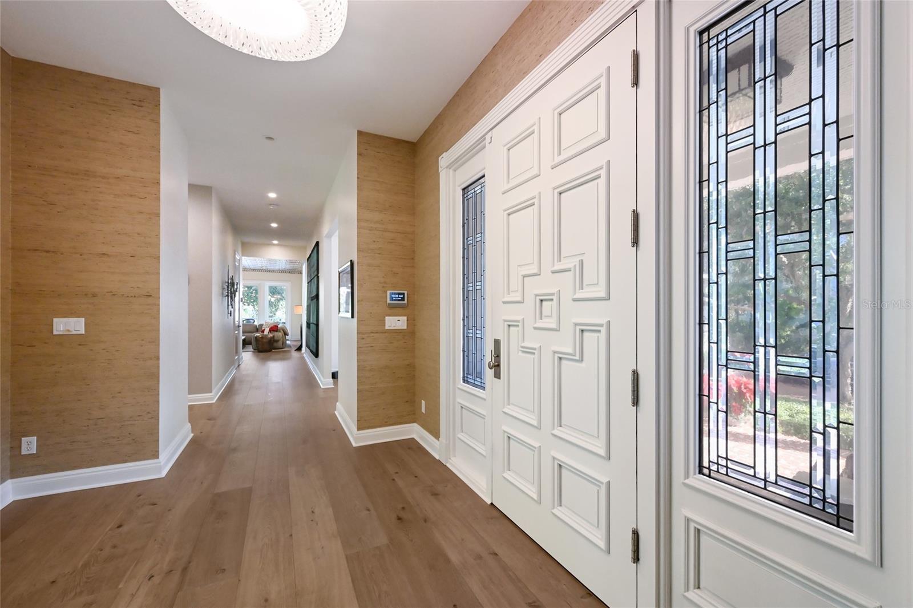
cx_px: 456
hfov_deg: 104.3
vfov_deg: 81.2
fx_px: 355
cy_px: 304
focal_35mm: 14
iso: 3200
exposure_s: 1/50
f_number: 8
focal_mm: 14
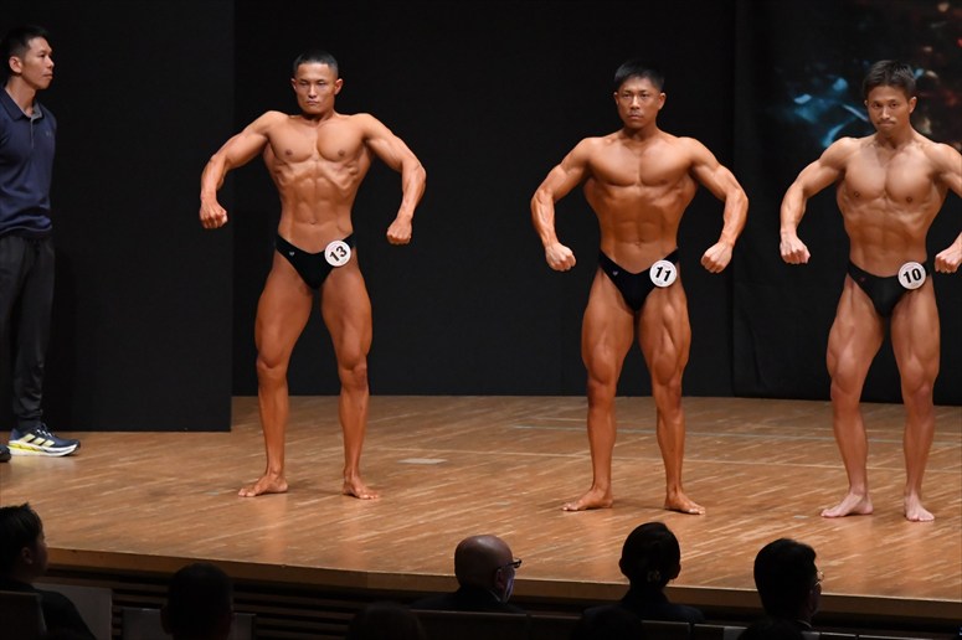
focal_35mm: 225
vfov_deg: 6.1
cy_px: 320
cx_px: 481
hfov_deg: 9.2
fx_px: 6010
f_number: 5.6
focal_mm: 150
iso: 6400
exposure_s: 1/400
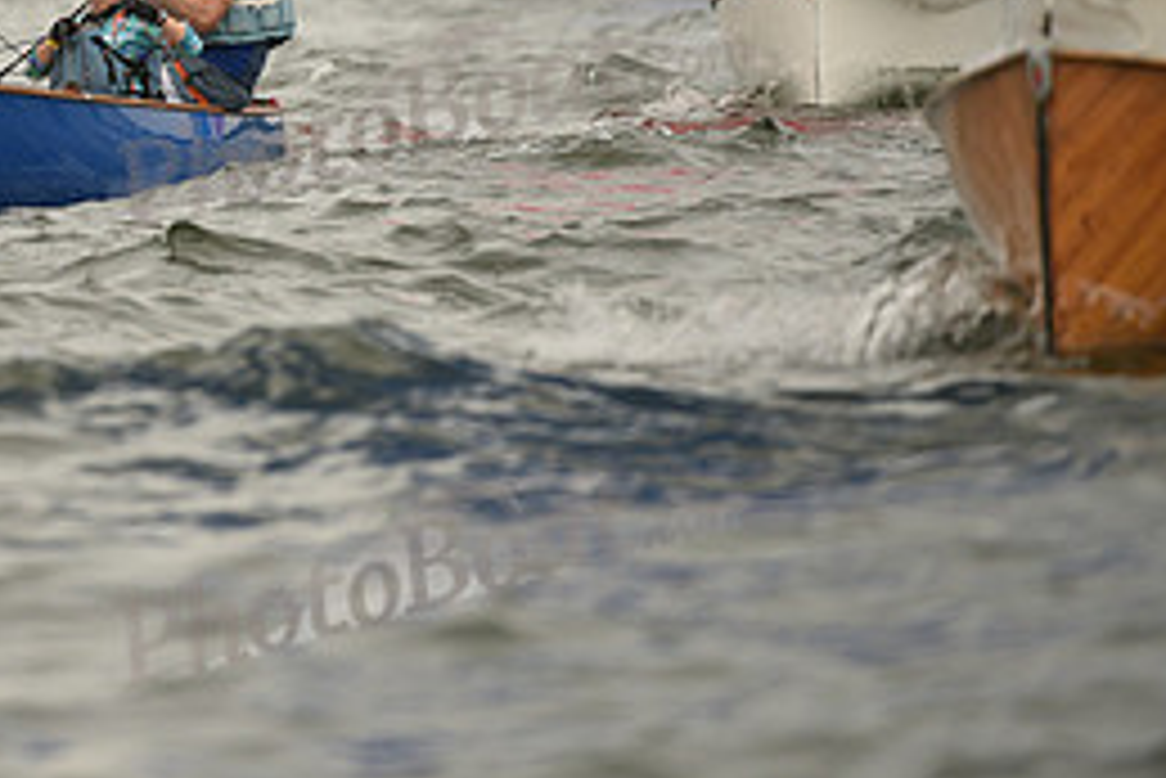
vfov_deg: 1.5
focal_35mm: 897
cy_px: -56
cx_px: -113
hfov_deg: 2.3
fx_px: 29068
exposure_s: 1/1250
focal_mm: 400
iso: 320
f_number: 4.5
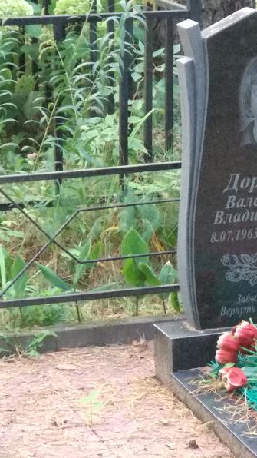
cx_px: 272
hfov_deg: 15.5
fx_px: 921
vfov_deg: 27.9
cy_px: 230
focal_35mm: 76
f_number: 2.6
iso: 1000
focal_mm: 5.99
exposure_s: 1/30
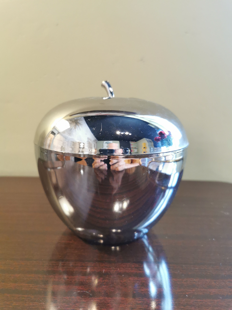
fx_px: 241
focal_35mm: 27
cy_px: 155
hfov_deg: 51.4
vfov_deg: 65.3
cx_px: 116
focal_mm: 5.56
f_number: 1.6
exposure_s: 1/50
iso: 250
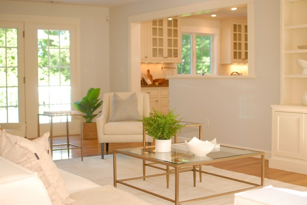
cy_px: 102
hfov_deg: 37.8
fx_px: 448
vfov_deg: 25.8
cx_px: 154
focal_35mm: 52
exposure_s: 1/125
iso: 400
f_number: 2.5
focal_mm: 35
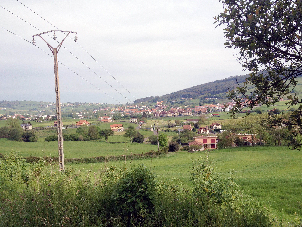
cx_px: 151
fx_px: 305
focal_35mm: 35
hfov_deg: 52.6
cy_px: 114
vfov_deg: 40.7
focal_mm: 4.28
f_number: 2.4
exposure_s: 1/1151
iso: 50
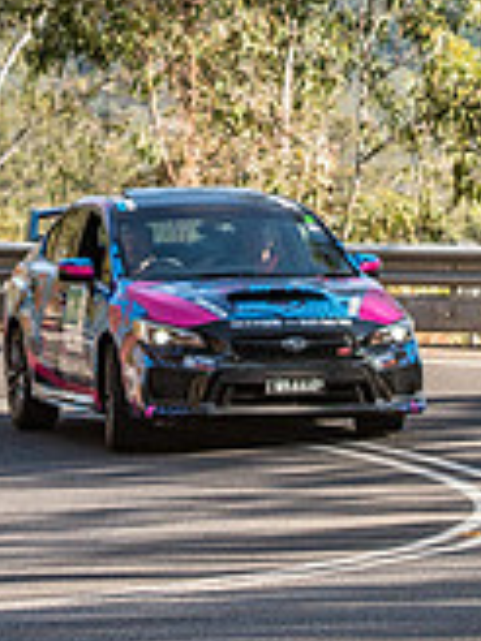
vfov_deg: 5.8
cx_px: 129
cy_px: -223
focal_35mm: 341
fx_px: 6318
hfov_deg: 4.4
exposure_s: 1/2000
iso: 250
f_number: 5
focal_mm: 86
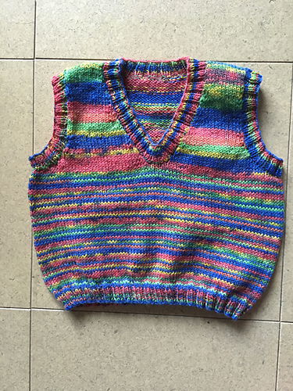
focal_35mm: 29
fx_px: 327
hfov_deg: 48.2
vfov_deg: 61.7
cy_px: 196
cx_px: 146
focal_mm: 4.15
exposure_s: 1/33
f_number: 2.2
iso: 200
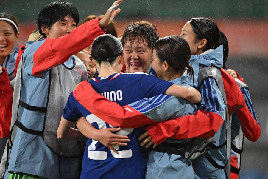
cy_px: 90
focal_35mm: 560
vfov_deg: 2.5
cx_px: 134
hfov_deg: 3.7
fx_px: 4169
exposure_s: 1/1250
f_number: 4
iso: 6400
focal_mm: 560
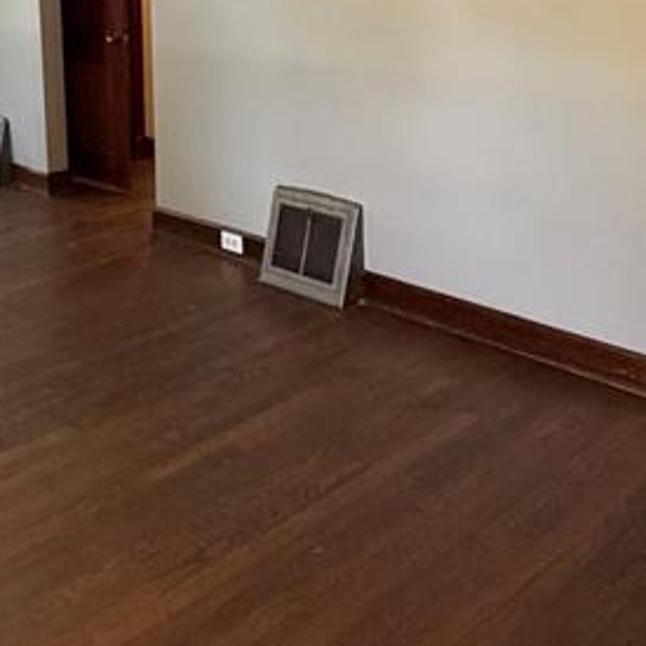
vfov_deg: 35.5
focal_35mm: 46
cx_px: 120
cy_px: 117
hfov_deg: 35.5
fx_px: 971
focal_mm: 2.22
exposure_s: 1/60
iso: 500
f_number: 2.2
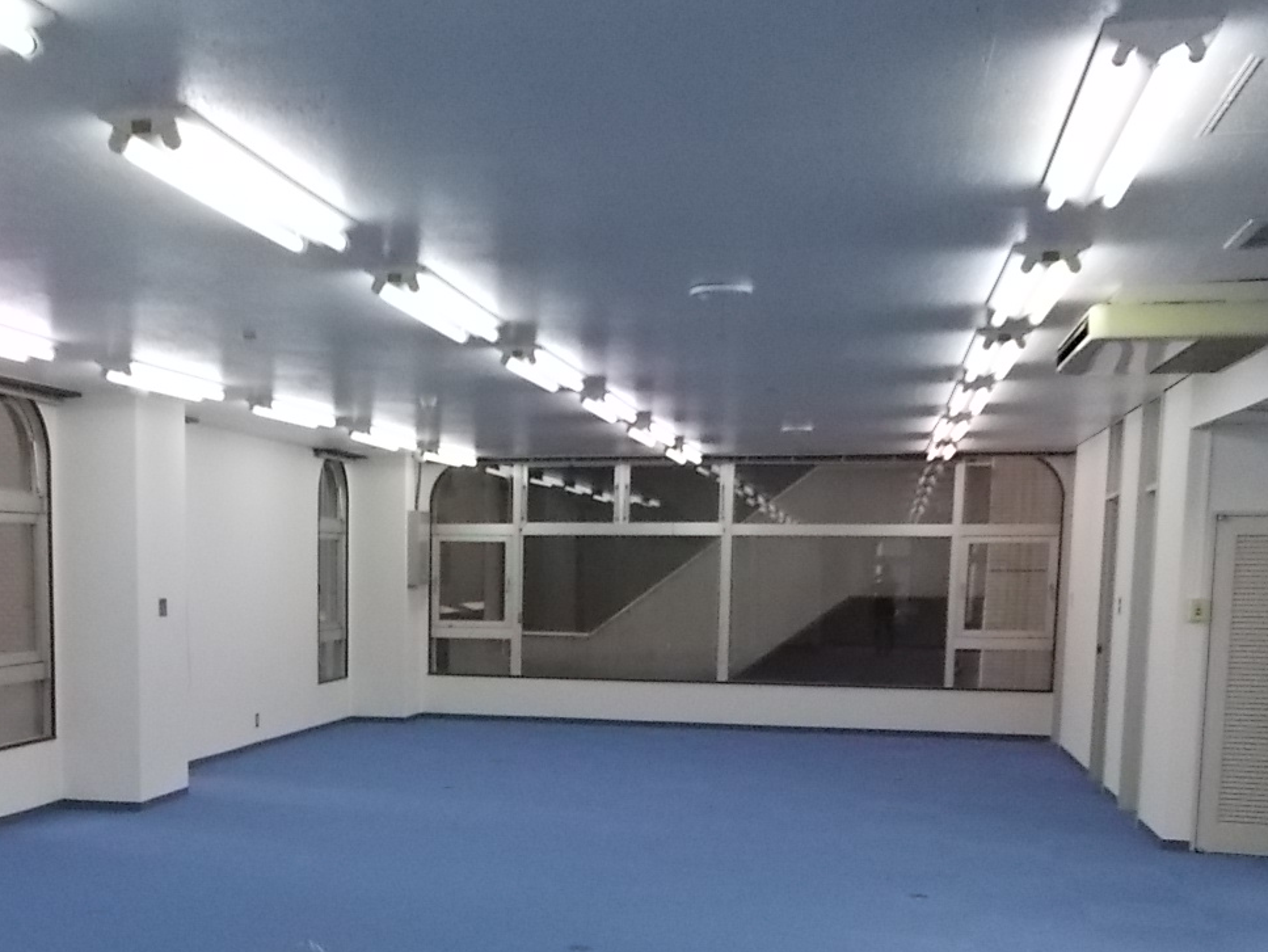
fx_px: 1576
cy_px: 761
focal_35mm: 43
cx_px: 392
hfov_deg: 43.0
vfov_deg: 32.7
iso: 400
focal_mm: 4.6
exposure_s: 1/200
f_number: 3.2
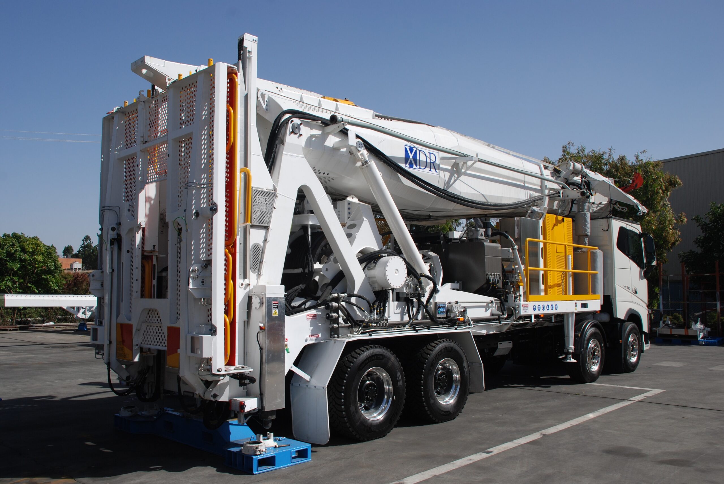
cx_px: 362
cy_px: 242
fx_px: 604
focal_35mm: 30
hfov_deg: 61.9
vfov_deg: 43.7
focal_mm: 20
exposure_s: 1/250
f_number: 8
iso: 100
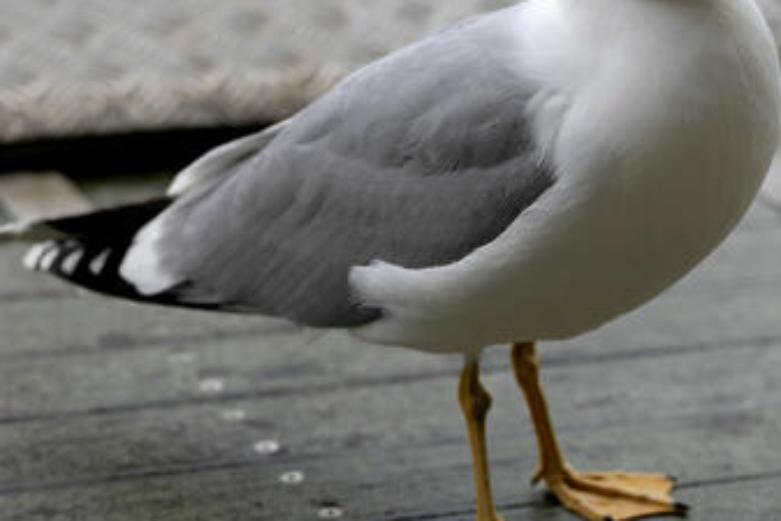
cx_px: 394
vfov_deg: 8.1
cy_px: 215
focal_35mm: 169
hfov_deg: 12.2
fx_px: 3668
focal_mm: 95
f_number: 3.5
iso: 72
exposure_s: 1/160
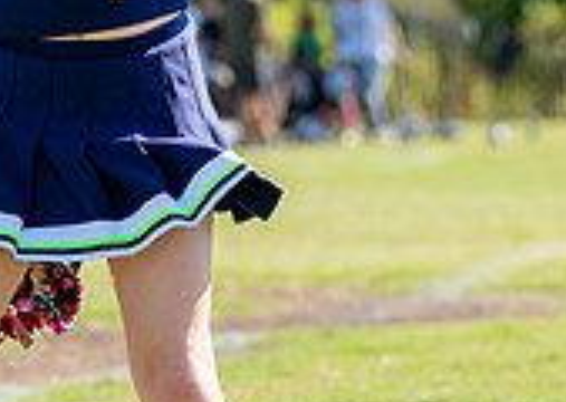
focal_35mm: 361
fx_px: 5791
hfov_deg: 5.6
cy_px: 39
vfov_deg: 4.0
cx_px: -92
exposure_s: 1/2000
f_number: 2.8
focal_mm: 80
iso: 200
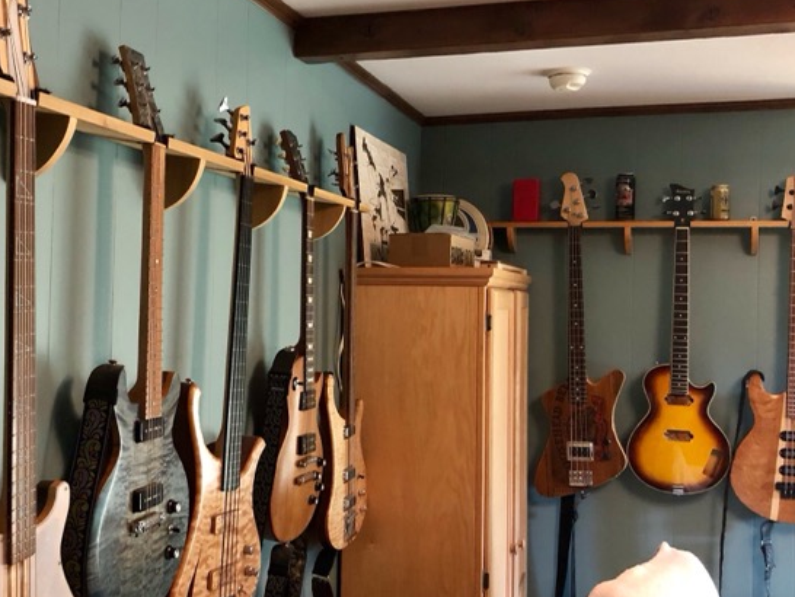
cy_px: 301
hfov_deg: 45.5
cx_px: 322
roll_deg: -0.7
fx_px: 942
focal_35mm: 41
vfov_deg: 35.2
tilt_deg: -0.1
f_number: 1.8
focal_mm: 3.99
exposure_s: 1/4
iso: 100
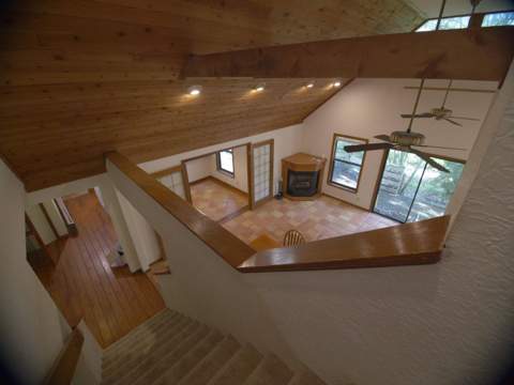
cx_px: 257
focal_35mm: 14
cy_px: 192
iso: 2000
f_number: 2.2
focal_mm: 7
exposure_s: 1/125
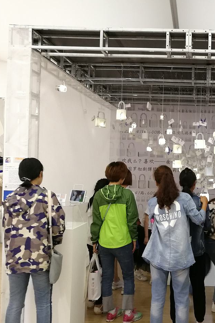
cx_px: 203
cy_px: 162
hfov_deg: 32.8
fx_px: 340
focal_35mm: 38
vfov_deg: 50.7
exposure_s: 1/50
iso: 320
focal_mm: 3.84
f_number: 4
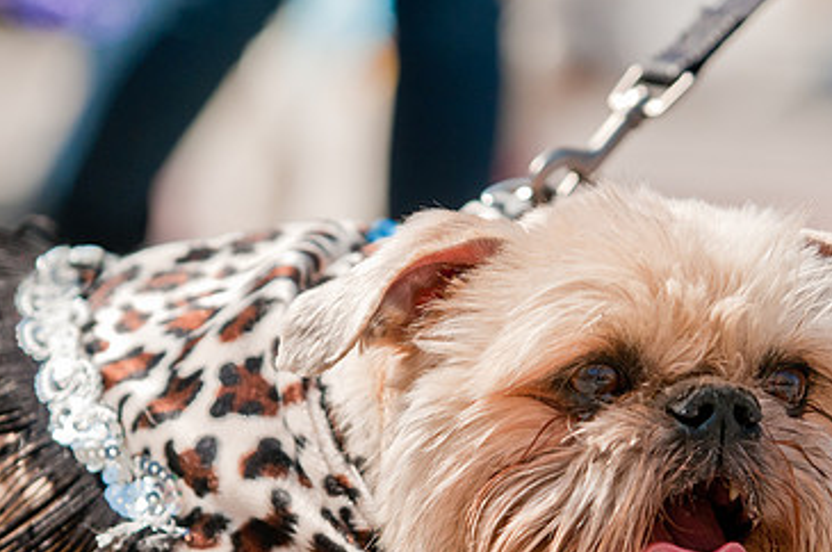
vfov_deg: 4.3
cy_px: 380
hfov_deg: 6.4
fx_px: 7424
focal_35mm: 322
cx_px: 479
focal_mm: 135
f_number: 4
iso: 200
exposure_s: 1/1600
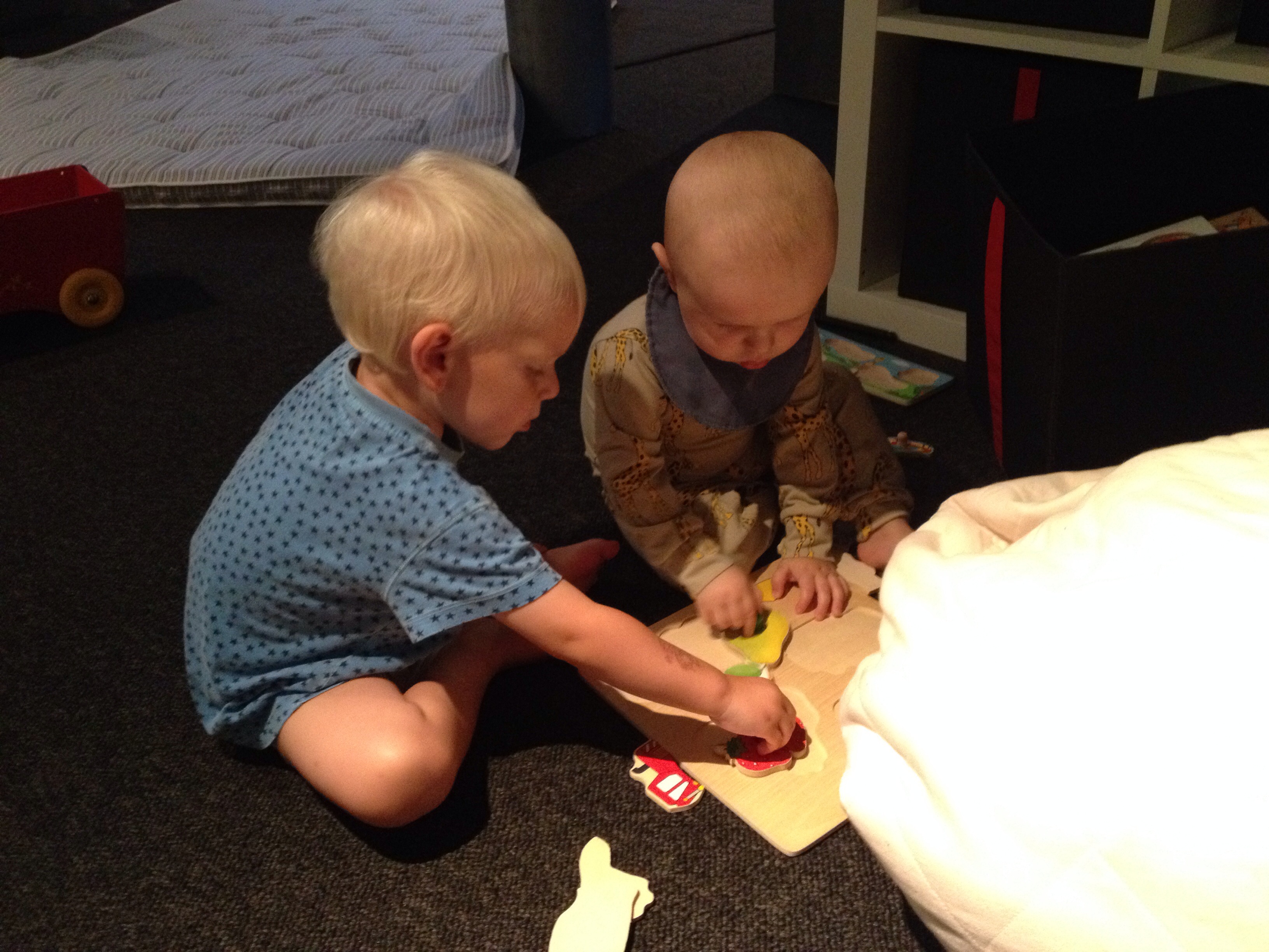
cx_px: 634
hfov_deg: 52.6
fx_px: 1283
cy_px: 476
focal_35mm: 35
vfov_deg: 40.7
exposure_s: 1/20
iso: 400
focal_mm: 4.28
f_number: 2.4
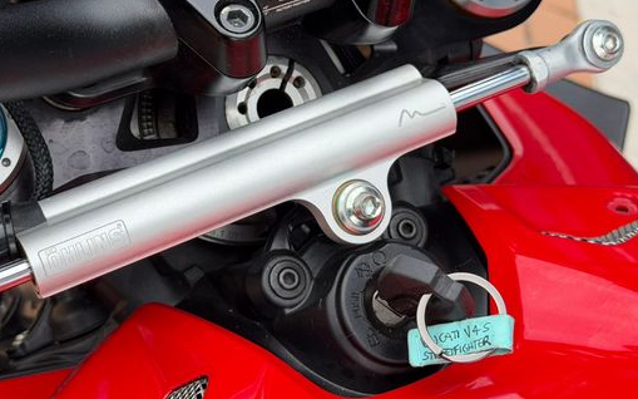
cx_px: 285
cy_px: 168
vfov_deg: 20.3
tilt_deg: -48.1
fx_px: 1113
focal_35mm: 64
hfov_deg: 32.0
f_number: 1.78
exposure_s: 1/1185
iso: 80
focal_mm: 6.76
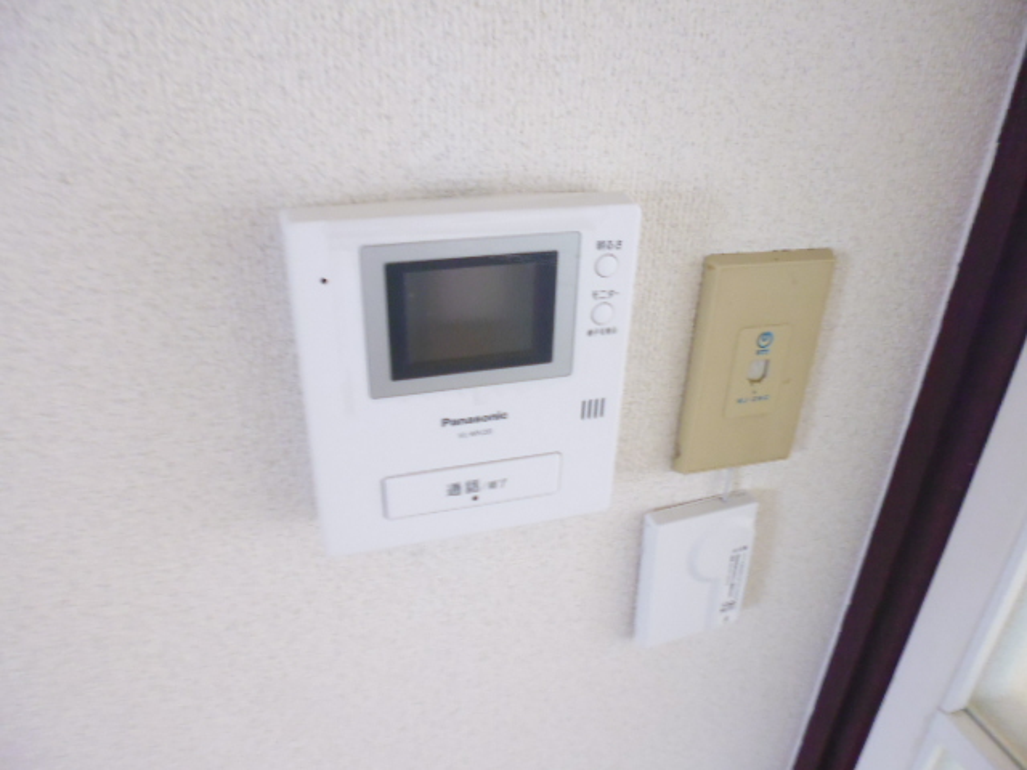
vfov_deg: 56.8
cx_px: 514
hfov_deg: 71.6
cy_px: 385
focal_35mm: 24
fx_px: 712
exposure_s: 1/30
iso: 400
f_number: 2.8
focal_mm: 4.3
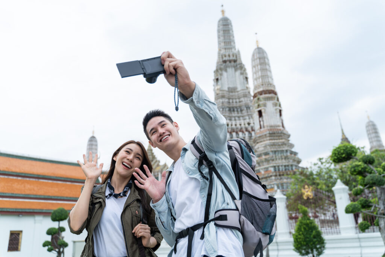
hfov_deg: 65.5
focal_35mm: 28
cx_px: 192
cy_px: 128
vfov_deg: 46.4
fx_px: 299
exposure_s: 1/640
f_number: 3.2
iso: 250
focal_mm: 28
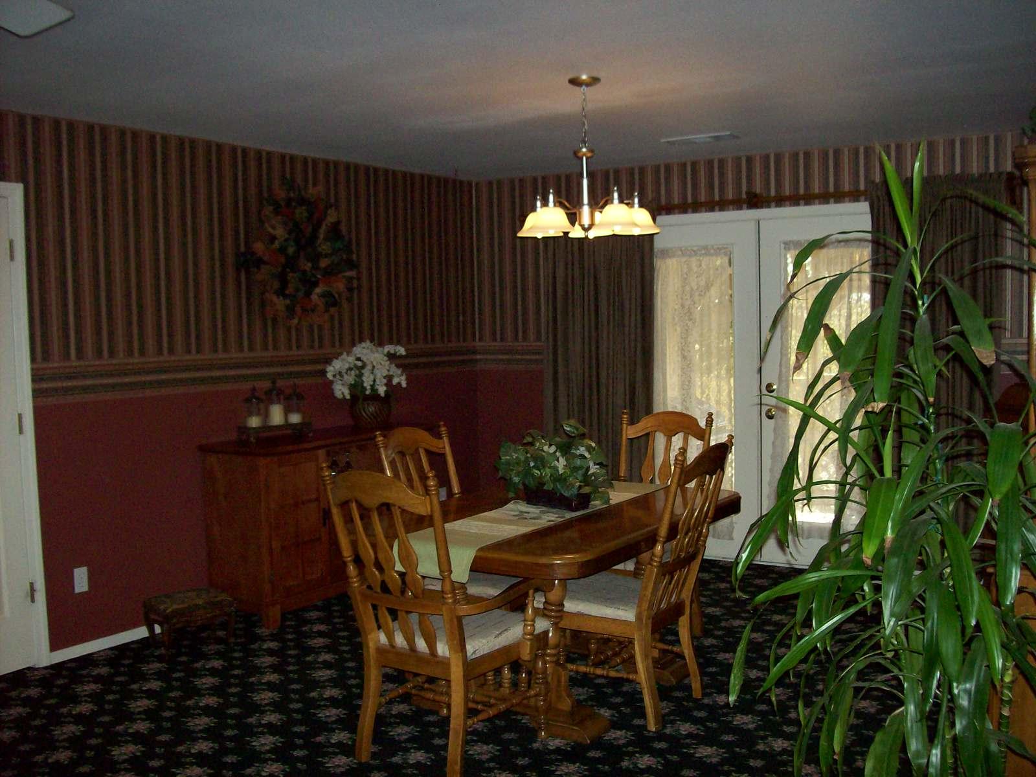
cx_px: 518
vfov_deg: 39.7
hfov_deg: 51.4
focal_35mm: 36
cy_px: 388
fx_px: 1077
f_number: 2.7
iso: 140
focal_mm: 6
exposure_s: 1/64
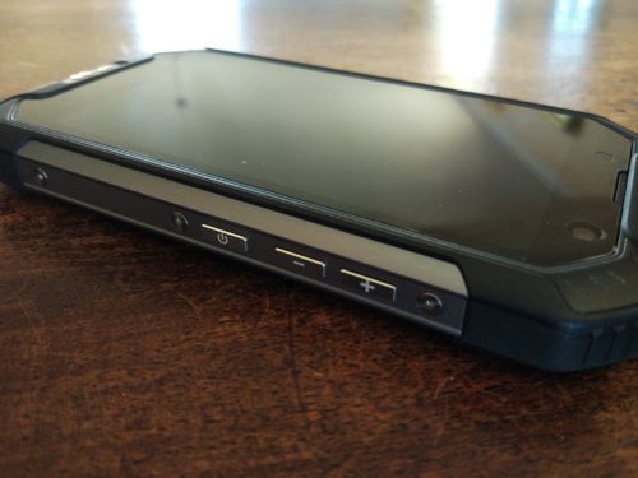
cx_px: 319
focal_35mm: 28
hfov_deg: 63.4
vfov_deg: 49.7
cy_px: 239
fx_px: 516
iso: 562
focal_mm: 4.26
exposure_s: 1/17
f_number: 2
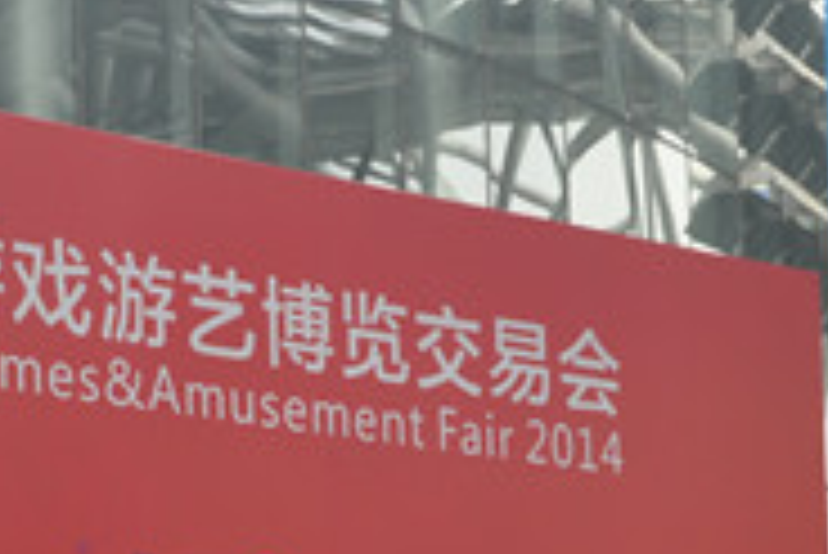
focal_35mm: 156
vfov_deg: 8.6
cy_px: 811
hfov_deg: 13.0
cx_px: 32
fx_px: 3591
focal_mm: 32
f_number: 7.1
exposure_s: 1/50
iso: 200
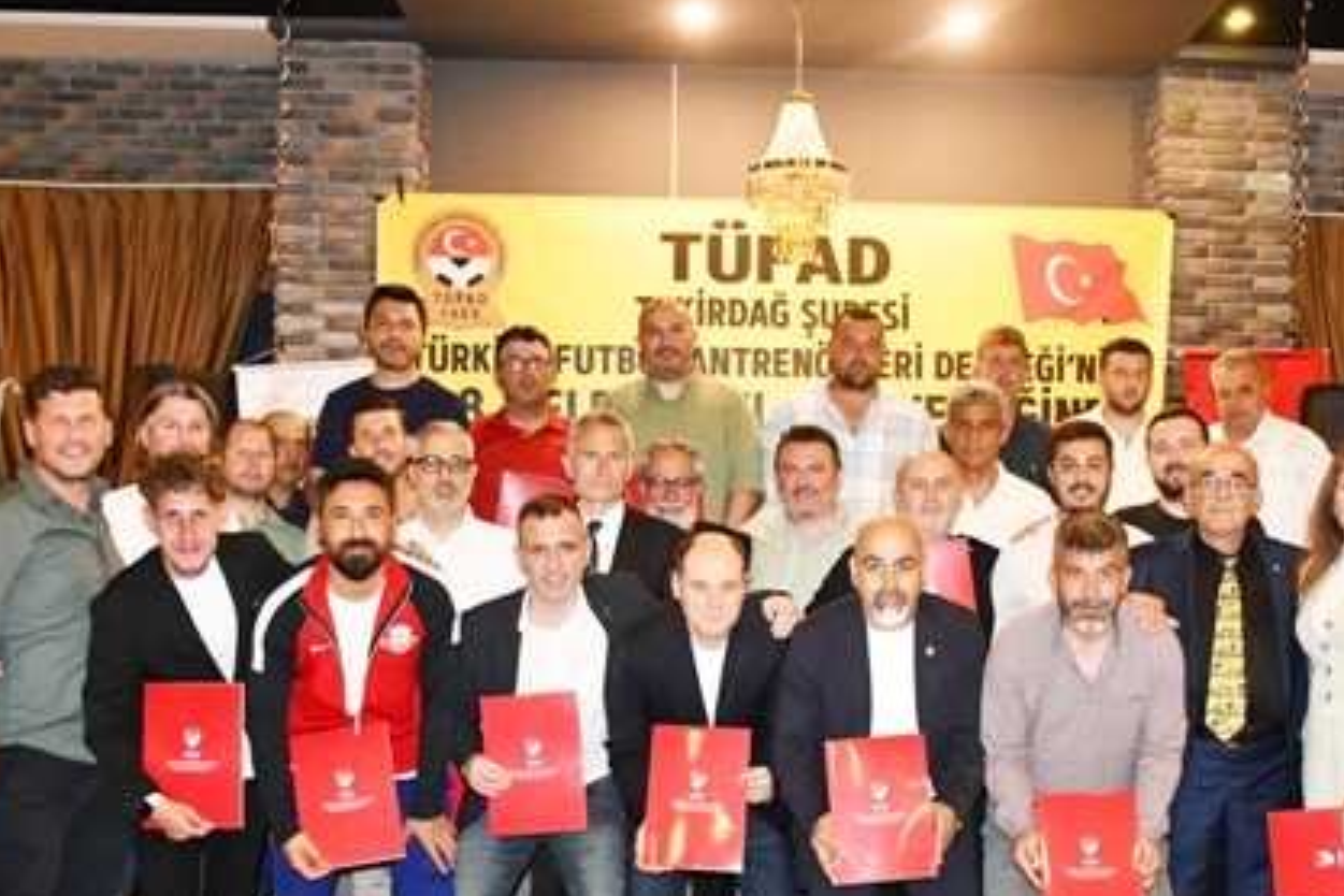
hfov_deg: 42.4
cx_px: 844
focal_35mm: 46
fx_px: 1717
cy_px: 624
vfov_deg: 29.0
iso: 5600
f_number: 3.5
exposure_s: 1/60
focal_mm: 20
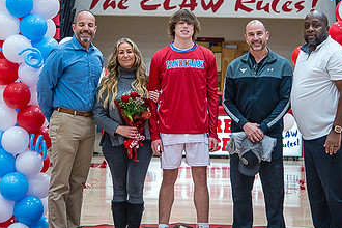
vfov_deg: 11.1
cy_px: 85
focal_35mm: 123
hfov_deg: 16.6
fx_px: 1168
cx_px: 191
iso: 2000
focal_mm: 70
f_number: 4
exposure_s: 1/320
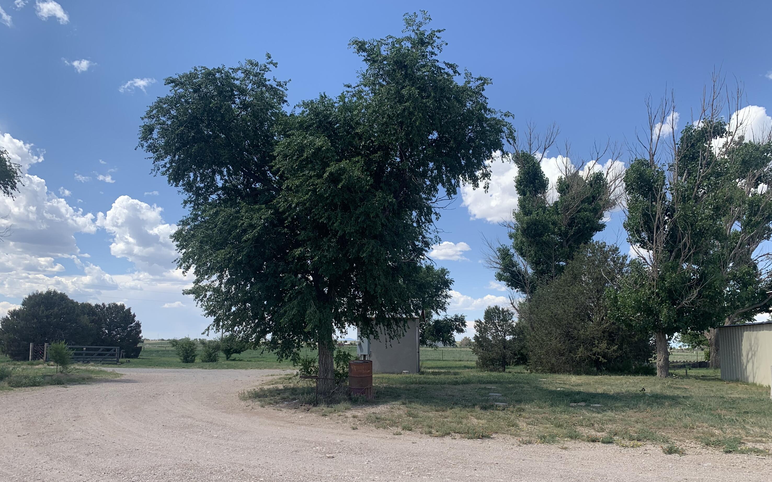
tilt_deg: +5.5
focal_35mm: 28
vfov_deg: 44.3
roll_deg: +0.5
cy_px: 290
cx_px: 384
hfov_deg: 66.5
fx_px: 589
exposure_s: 1/1661
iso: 25
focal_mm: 4.25
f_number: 1.8
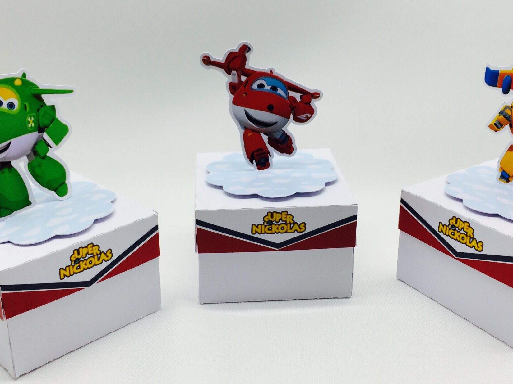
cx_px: 260
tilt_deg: -24.3
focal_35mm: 45
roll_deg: -0.7
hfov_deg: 42.1
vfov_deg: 32.2
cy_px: 184
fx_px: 667
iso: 32
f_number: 2.2
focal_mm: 4.15
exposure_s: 1/151
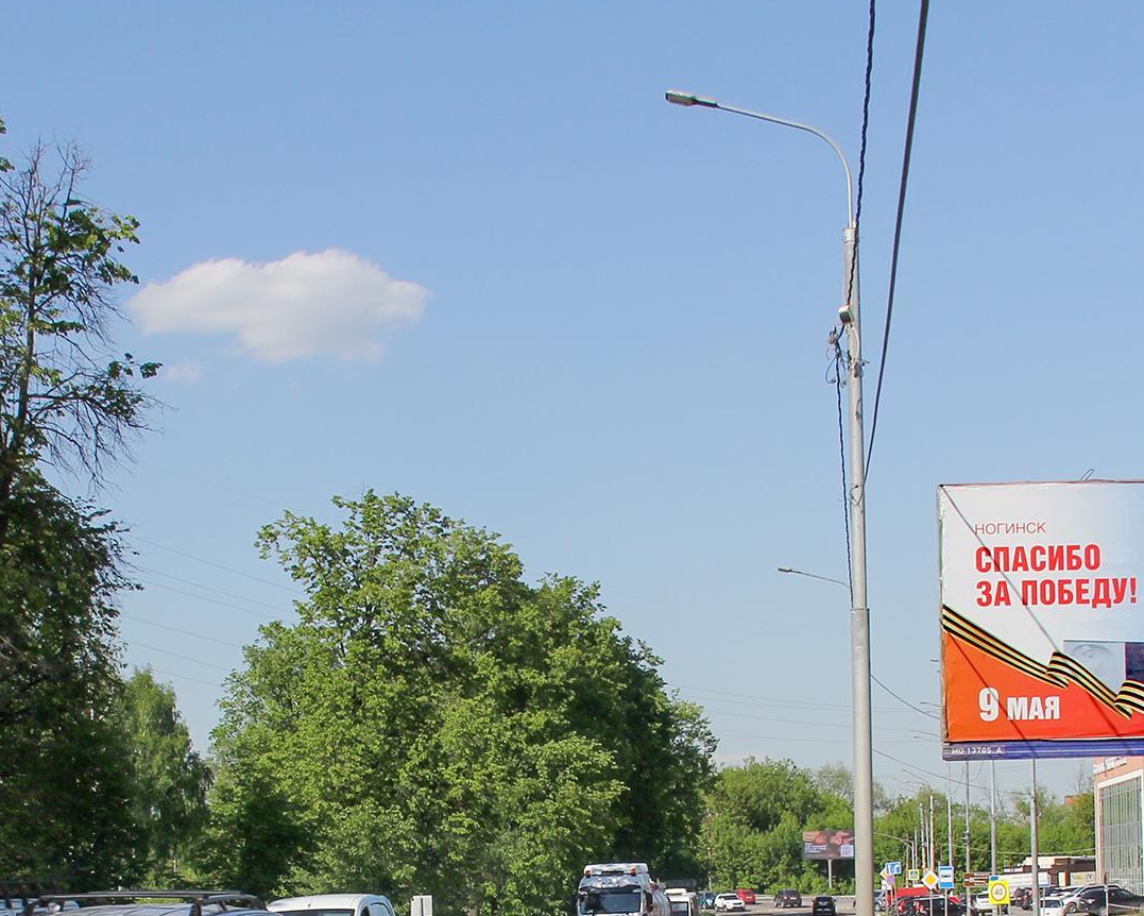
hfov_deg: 15.1
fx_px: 4301
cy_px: 896
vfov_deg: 12.0
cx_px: 494
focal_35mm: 127
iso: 100
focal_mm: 18
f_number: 9
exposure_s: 1/400
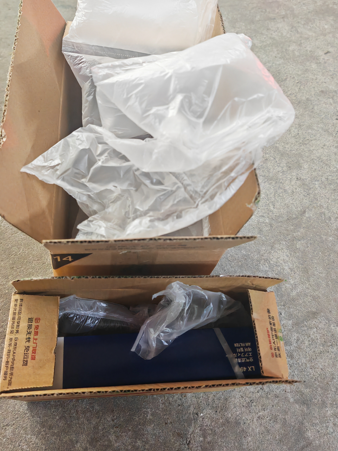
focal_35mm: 33
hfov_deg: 42.9
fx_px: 430
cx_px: 161
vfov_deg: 55.2
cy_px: 197
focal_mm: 7.62
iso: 800
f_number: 1.6
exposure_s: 1/33
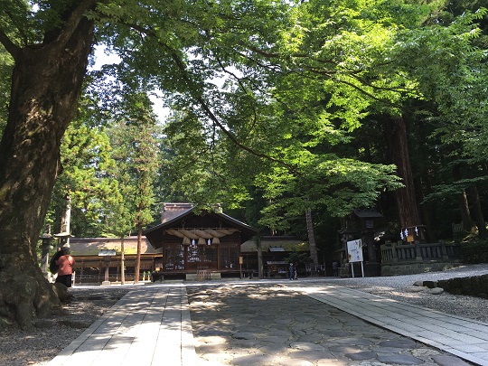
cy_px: 183
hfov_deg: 61.7
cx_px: 244
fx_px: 409
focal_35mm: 29
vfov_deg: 48.2
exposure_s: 1/144
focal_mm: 4.15
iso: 25
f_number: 2.2
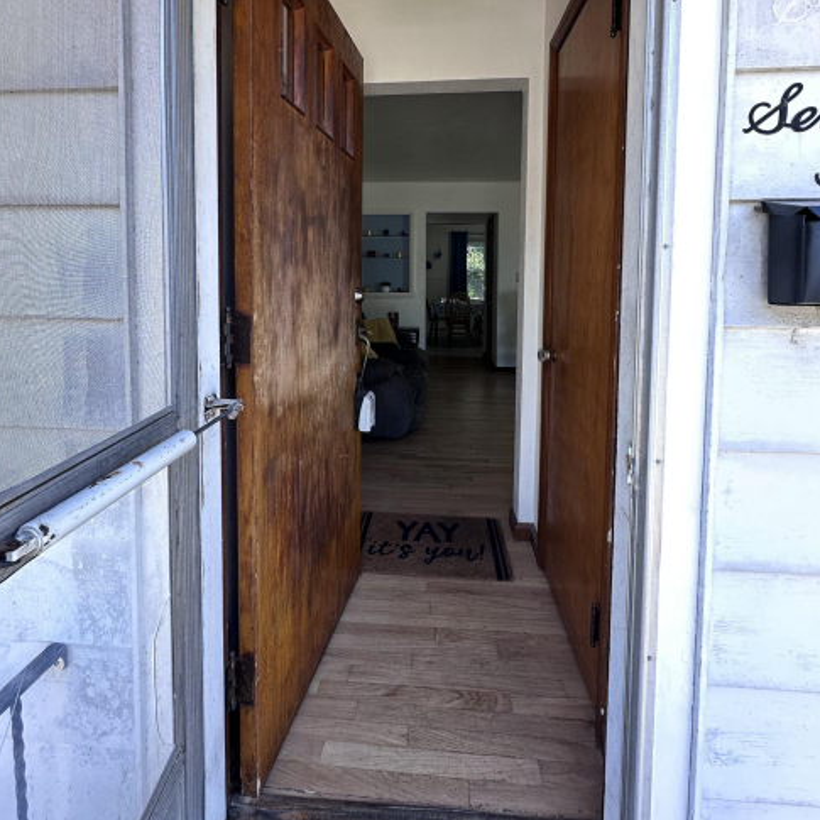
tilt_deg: -4.0
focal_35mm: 17
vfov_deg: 82.3
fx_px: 456
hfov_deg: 84.0
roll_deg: -1.4
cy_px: 305
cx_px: 406
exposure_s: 1/99
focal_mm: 2.22
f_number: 2.2
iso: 80
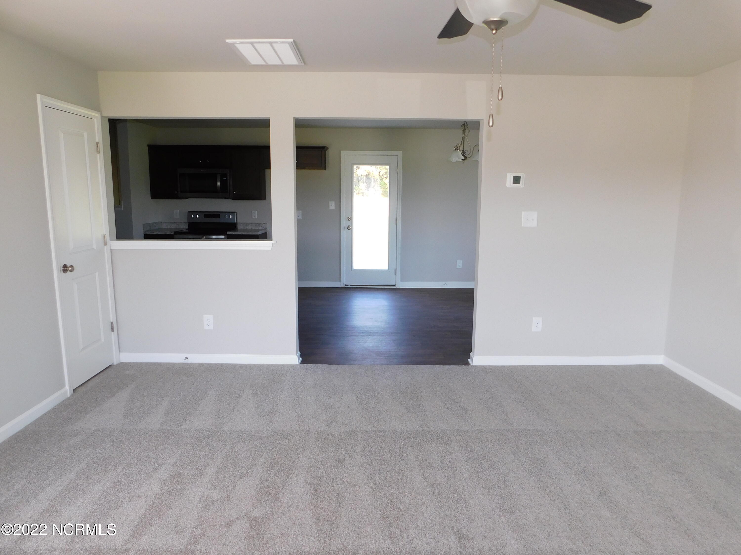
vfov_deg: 58.9
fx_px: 492
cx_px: 370
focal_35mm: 23
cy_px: 278
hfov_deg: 73.9
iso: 125
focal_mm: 4
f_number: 3
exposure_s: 1/50
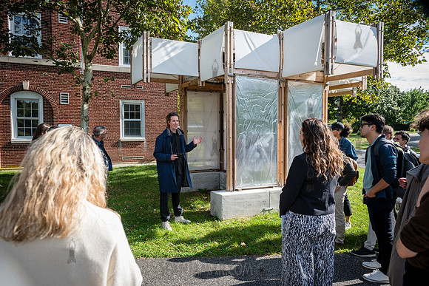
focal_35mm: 24
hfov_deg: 72.9
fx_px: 290
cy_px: 143
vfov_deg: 52.5
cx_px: 213
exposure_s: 1/640
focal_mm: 24
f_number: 4.5
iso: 250
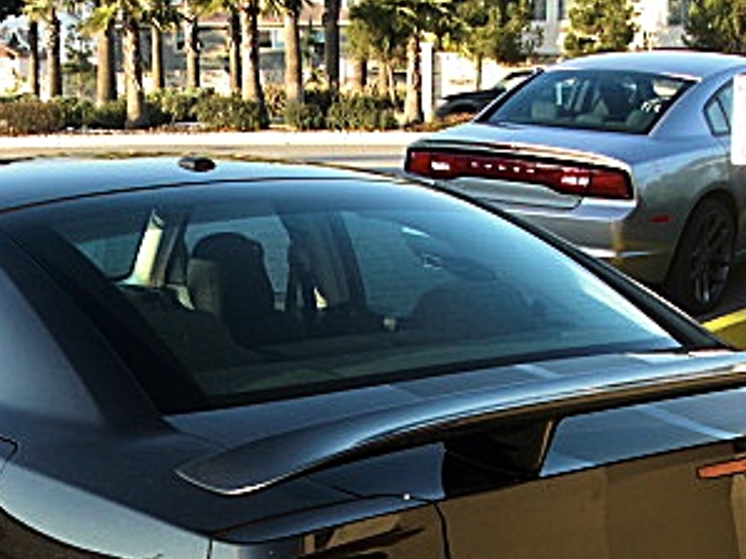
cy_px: 532
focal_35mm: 77
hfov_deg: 25.3
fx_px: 1659
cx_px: 289
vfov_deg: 18.7
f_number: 2.8
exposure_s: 1/100
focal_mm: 6.3
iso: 50
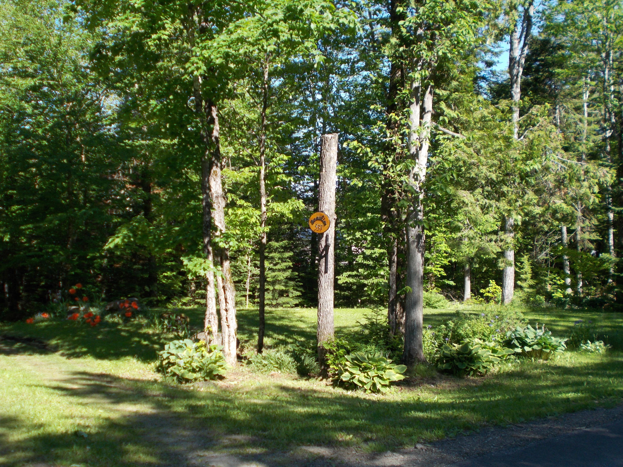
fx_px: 792
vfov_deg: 32.9
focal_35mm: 44
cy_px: 234
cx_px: 312
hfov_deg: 42.9
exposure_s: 1/200
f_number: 4.2
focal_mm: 7.9
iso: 80
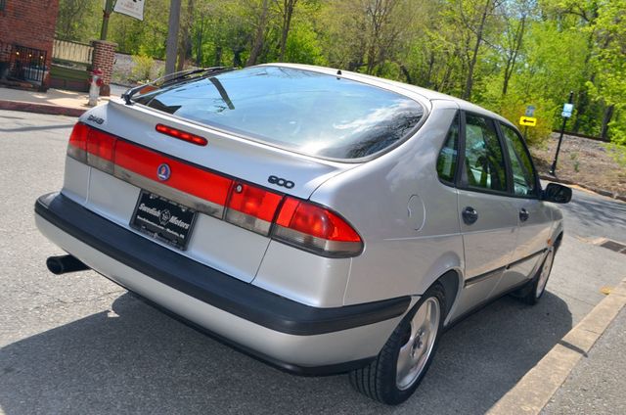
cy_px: 208
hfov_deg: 53.2
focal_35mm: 36
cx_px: 313
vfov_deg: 36.7
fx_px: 625
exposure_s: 1/200
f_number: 8
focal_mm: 24
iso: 100
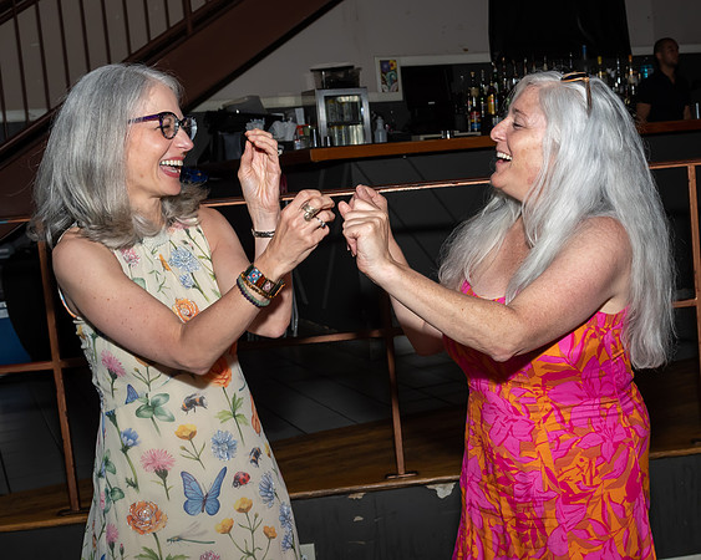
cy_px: 254
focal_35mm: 53
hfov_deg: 34.9
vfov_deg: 28.6
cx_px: 495
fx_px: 1097
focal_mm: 22
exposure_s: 1/250
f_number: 6.3
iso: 400
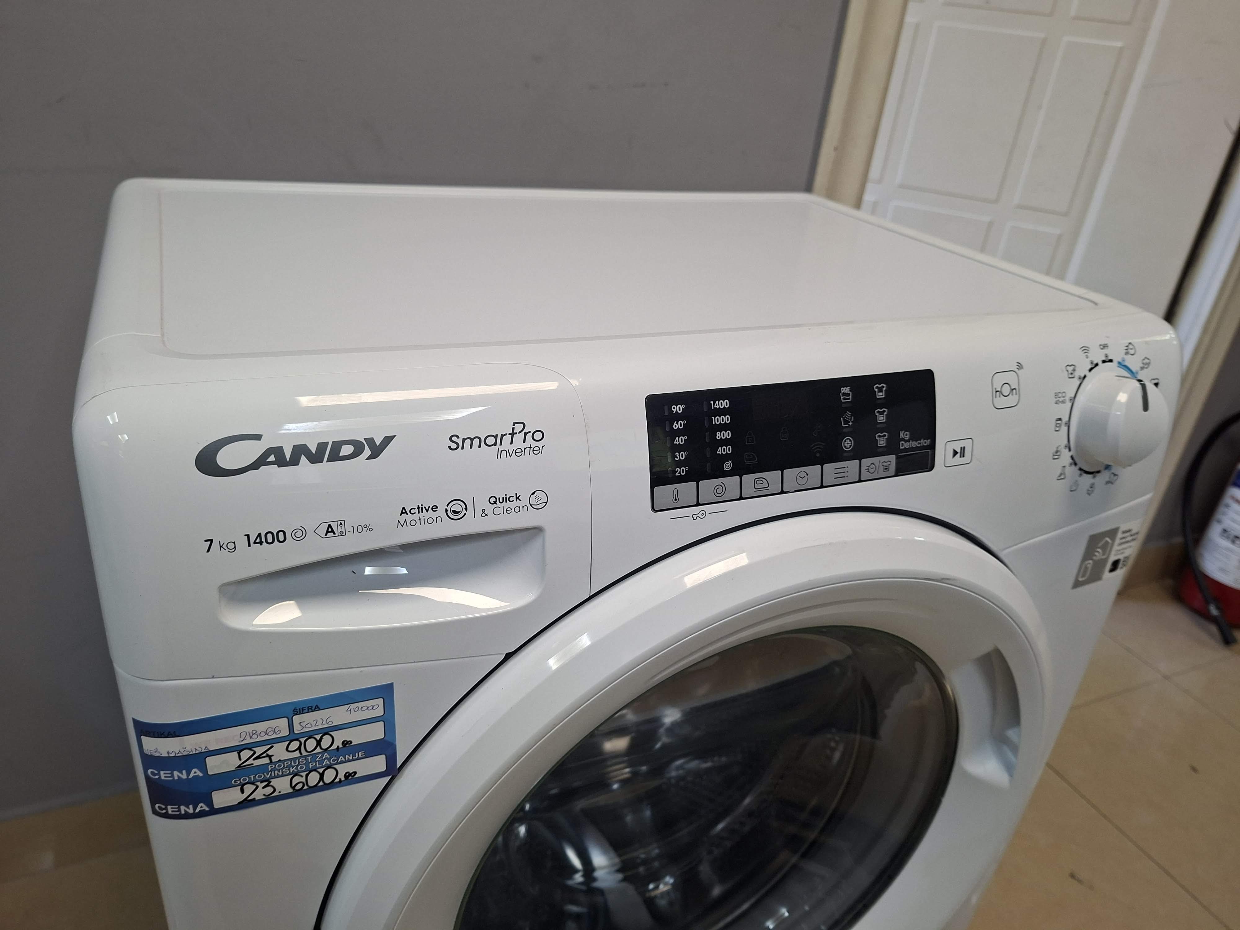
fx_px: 824
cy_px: 465
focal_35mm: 23
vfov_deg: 58.9
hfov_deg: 73.9
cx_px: 620
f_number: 1.8
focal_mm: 5.54
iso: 200
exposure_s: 1/100
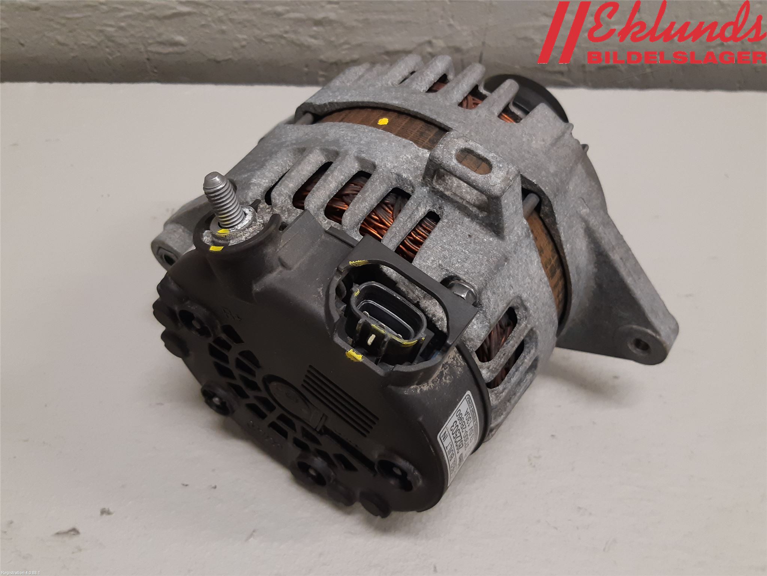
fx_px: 576
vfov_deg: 53.1
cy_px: 288
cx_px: 384
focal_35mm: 26
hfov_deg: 67.3
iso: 160
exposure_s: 1/50
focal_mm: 3.93
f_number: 1.7
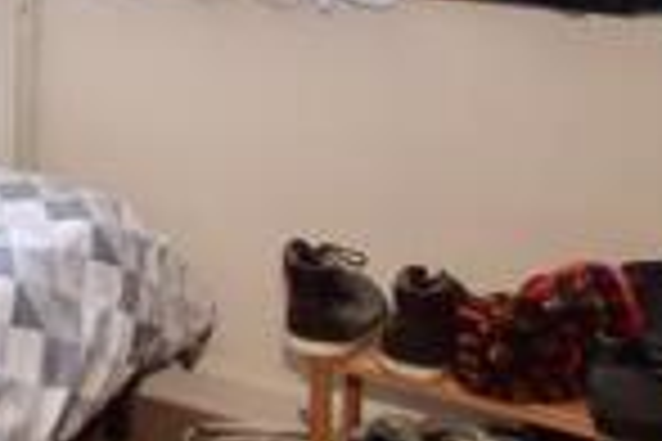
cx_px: -676
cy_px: -227
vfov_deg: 18.0
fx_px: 1232
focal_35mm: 67
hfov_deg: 18.6
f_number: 10
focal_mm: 10
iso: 400
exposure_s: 1/15
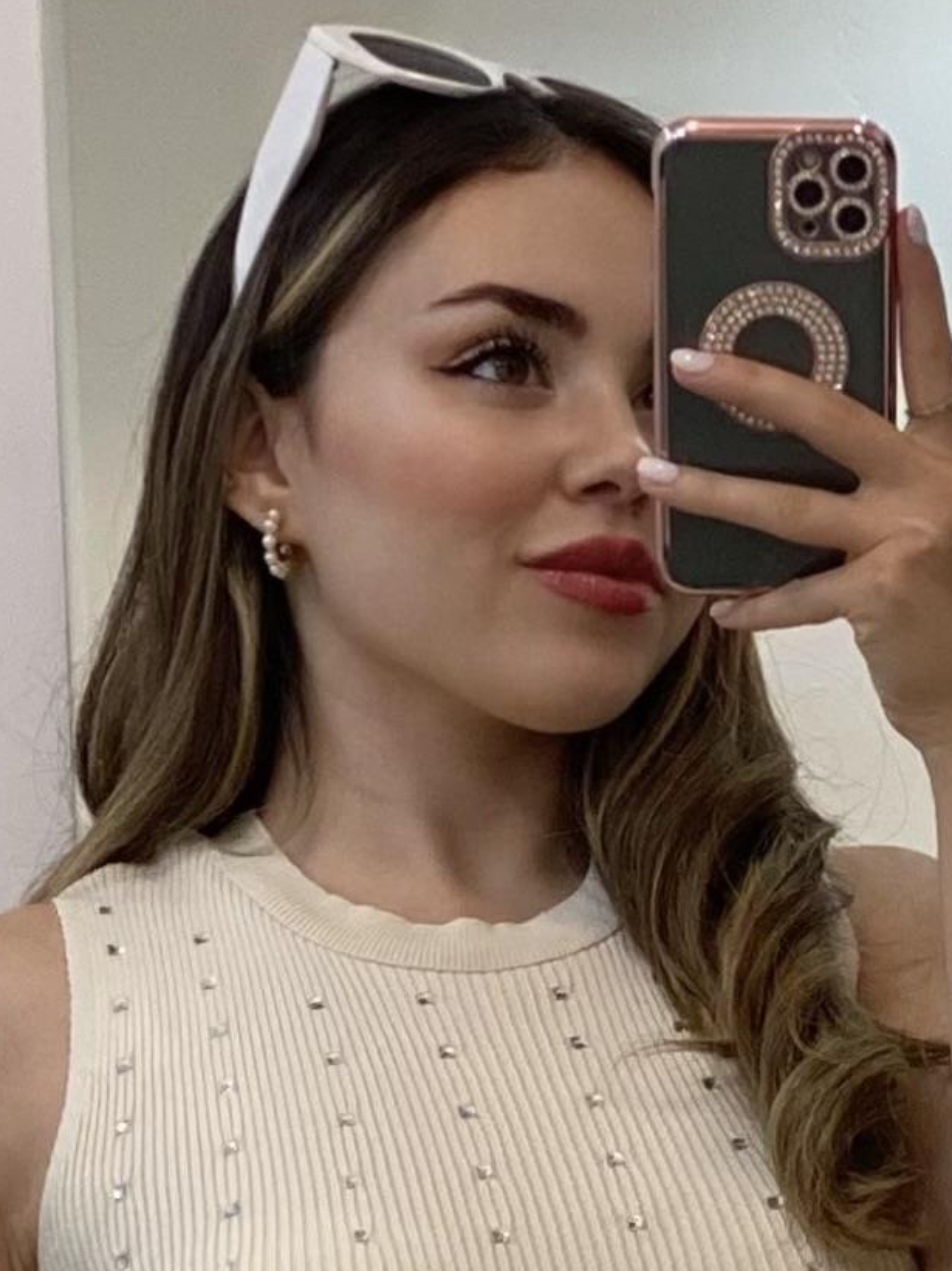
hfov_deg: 6.0
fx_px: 9101
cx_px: 793
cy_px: 2322
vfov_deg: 7.7
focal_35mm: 248
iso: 64
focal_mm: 6
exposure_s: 1/100
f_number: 2
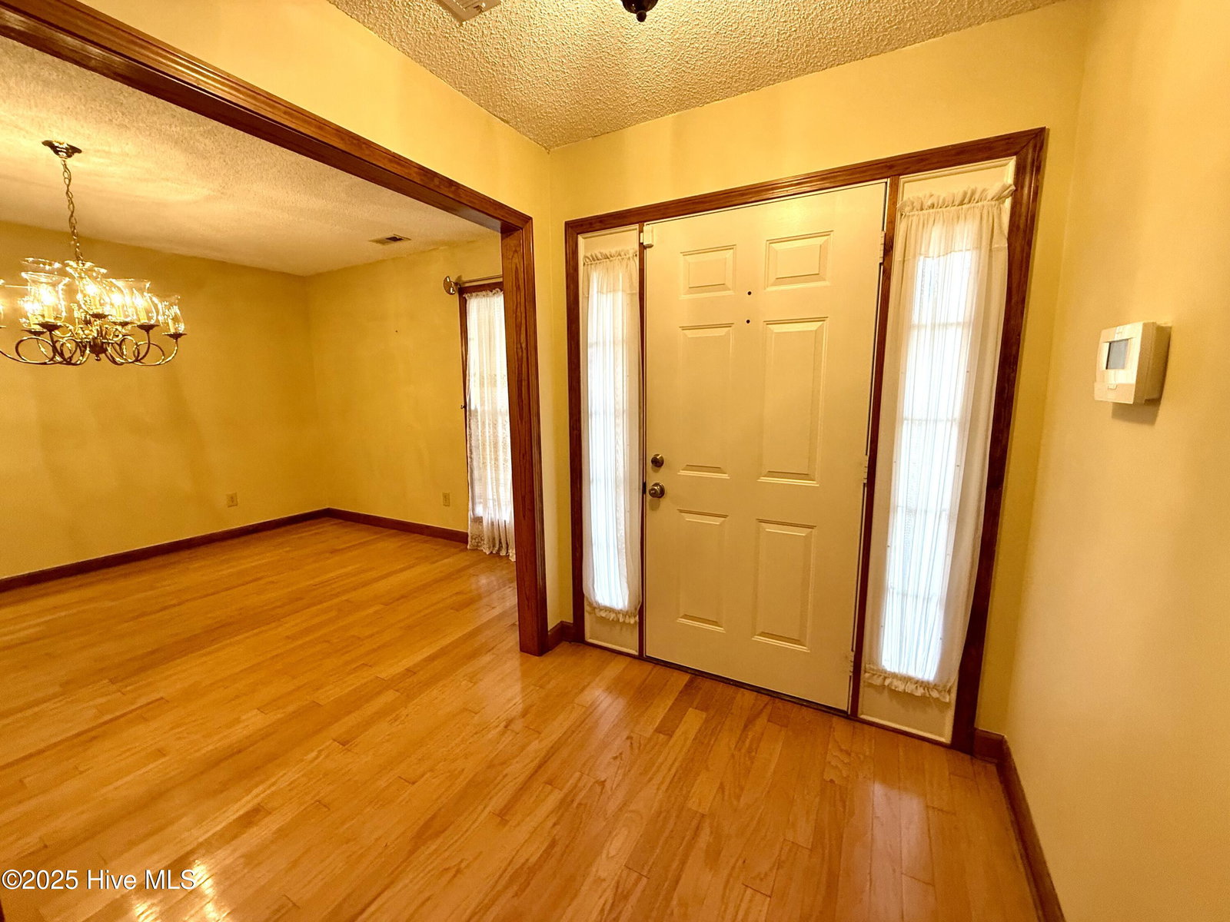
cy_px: 461
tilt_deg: -8.3
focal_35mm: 14
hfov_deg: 102.1
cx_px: 615
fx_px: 497
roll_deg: +0.2
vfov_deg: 85.7
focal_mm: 2.22
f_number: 2.2
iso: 250
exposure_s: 1/120
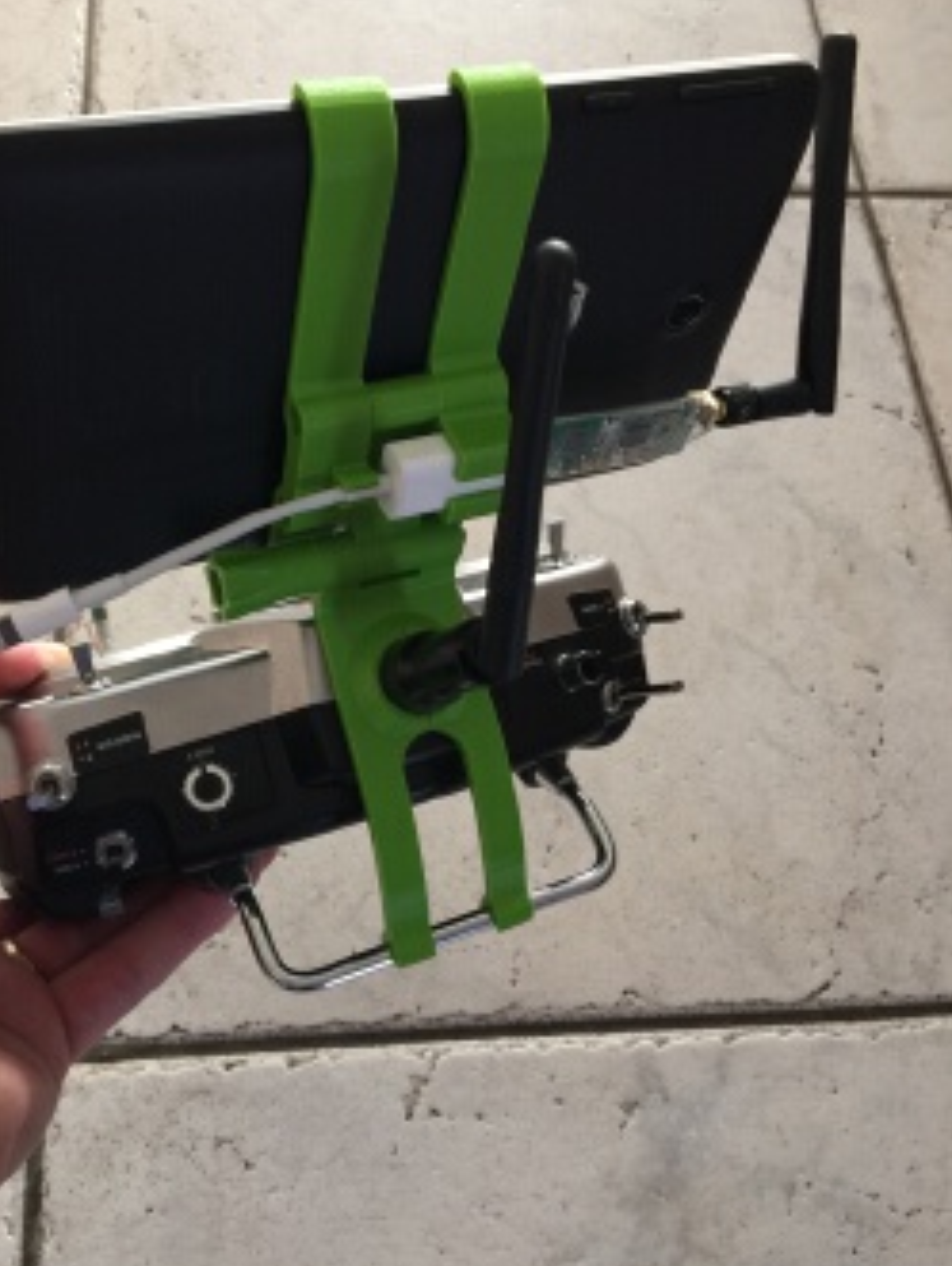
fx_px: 1281
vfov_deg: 52.5
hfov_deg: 40.6
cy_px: 558
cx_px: 382
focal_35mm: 35
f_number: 2.2
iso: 80
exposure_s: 1/15
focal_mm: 4.15
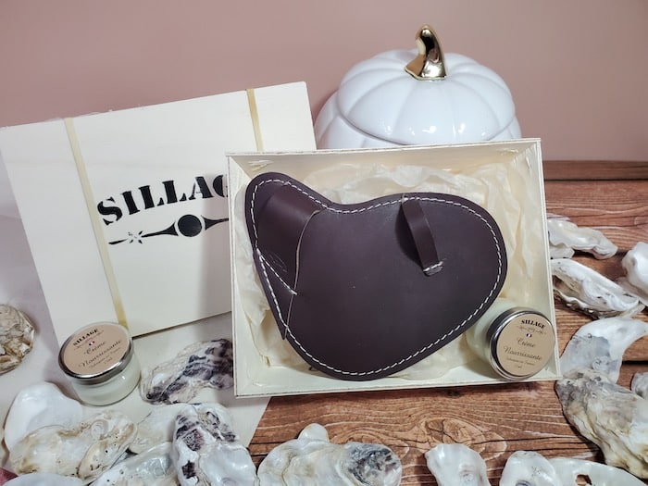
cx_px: 324
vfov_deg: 53.1
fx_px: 487
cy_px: 243
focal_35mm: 26
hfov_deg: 67.3
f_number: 2.4
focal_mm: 4.3
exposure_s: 1/100
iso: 200
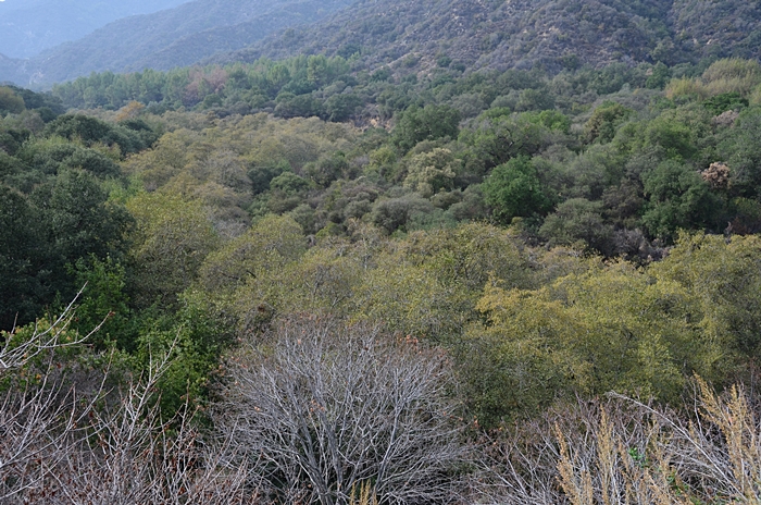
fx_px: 760
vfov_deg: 36.7
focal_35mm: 36
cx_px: 380
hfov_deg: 53.2
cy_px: 252
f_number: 10
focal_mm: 24
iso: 200
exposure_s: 1/80
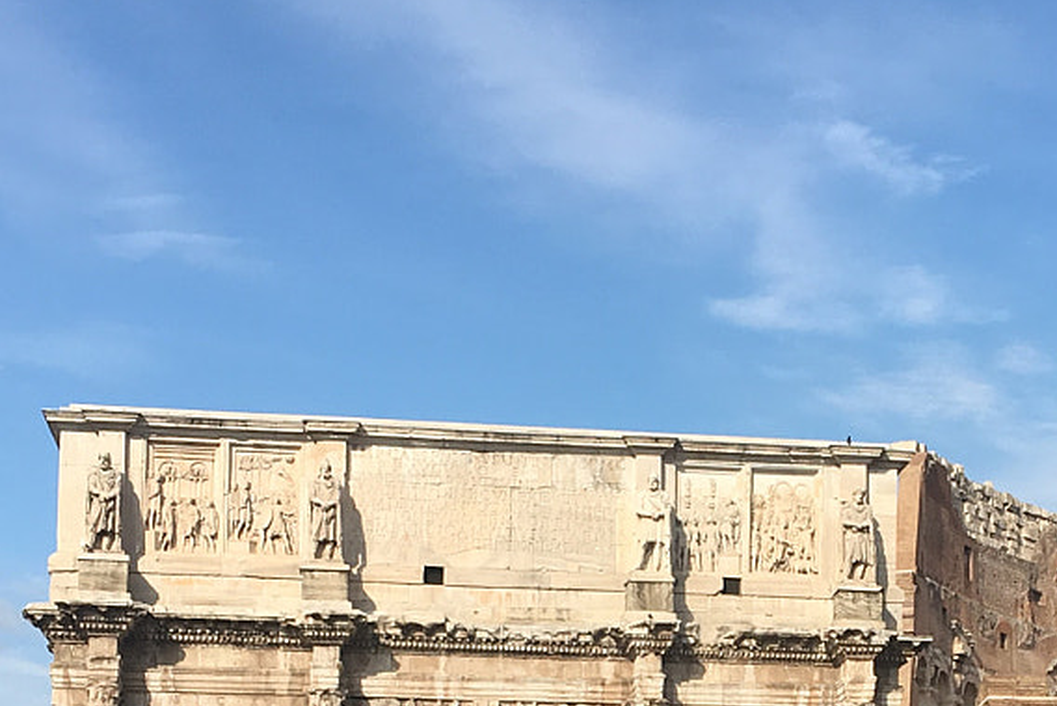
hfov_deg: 23.7
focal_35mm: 85
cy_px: 870
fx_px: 2496
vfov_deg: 15.4
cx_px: 789
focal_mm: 4.15
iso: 25
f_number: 2.2
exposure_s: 1/1425
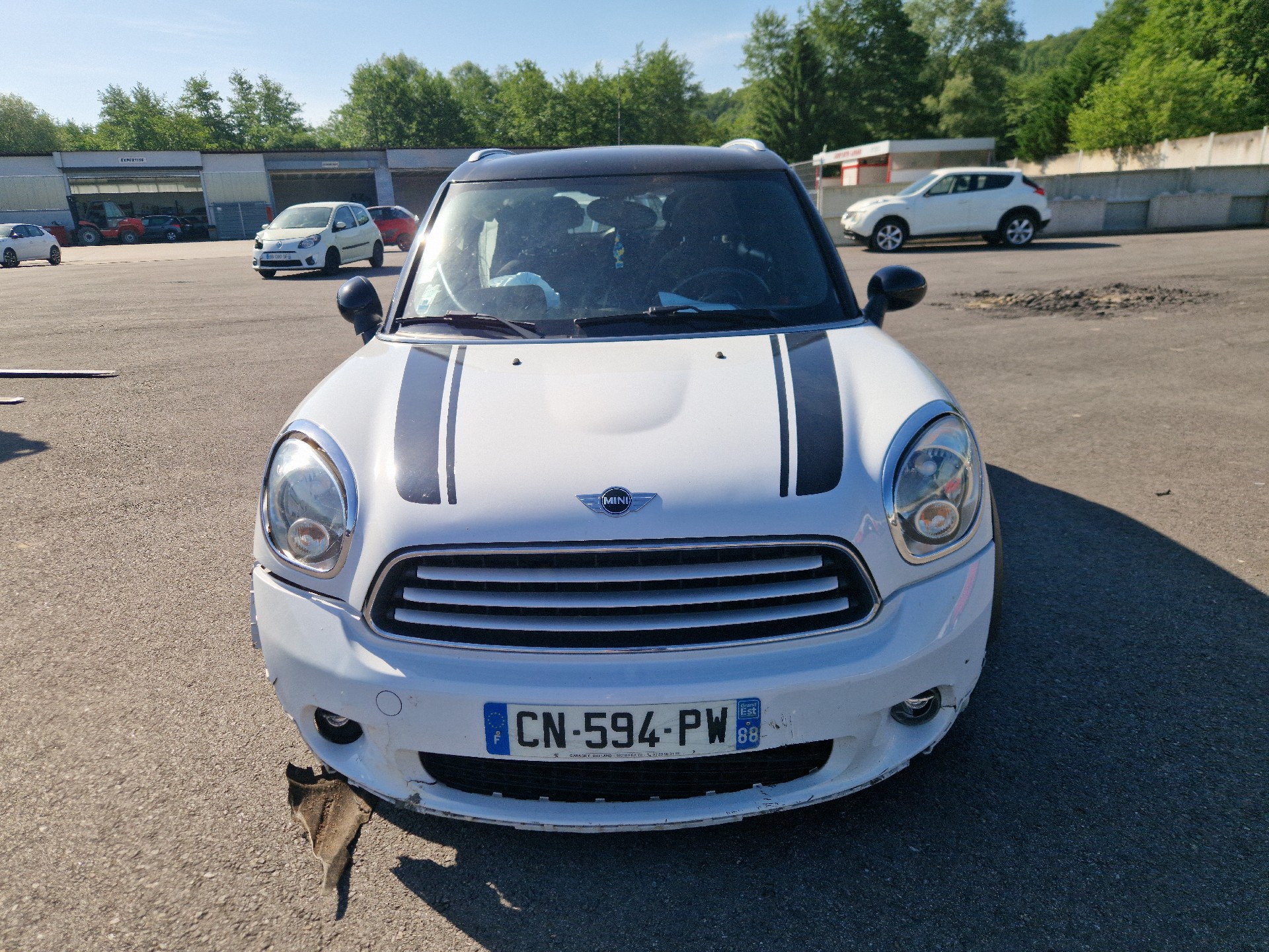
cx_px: 634
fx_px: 843
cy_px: 476
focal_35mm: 23
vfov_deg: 58.9
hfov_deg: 73.9
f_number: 1.8
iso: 50
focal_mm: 5.4
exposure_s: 1/1667
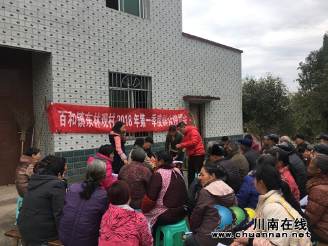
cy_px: 123
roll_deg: +1.4
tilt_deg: +0.5
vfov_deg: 48.2
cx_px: 164
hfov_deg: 61.7
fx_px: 275
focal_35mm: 29
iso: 25
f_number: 2.2
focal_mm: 4.15
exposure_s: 1/663
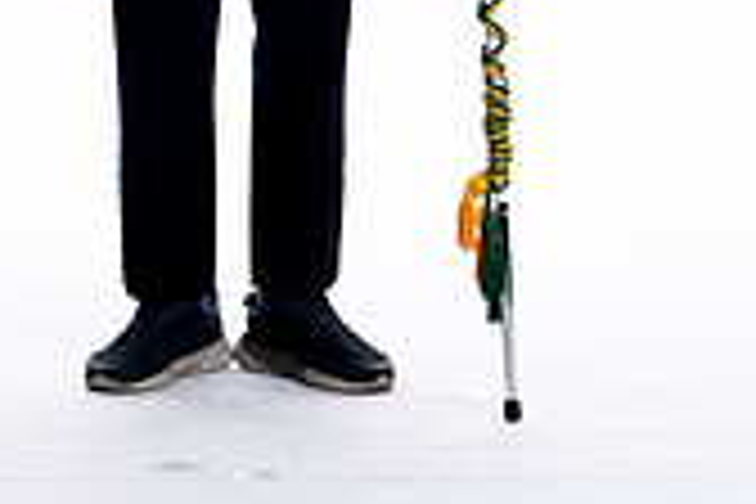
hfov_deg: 7.0
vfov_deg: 4.6
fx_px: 6174
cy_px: -486
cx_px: 225
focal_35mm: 294
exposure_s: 1/250
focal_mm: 110
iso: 400
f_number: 5.6
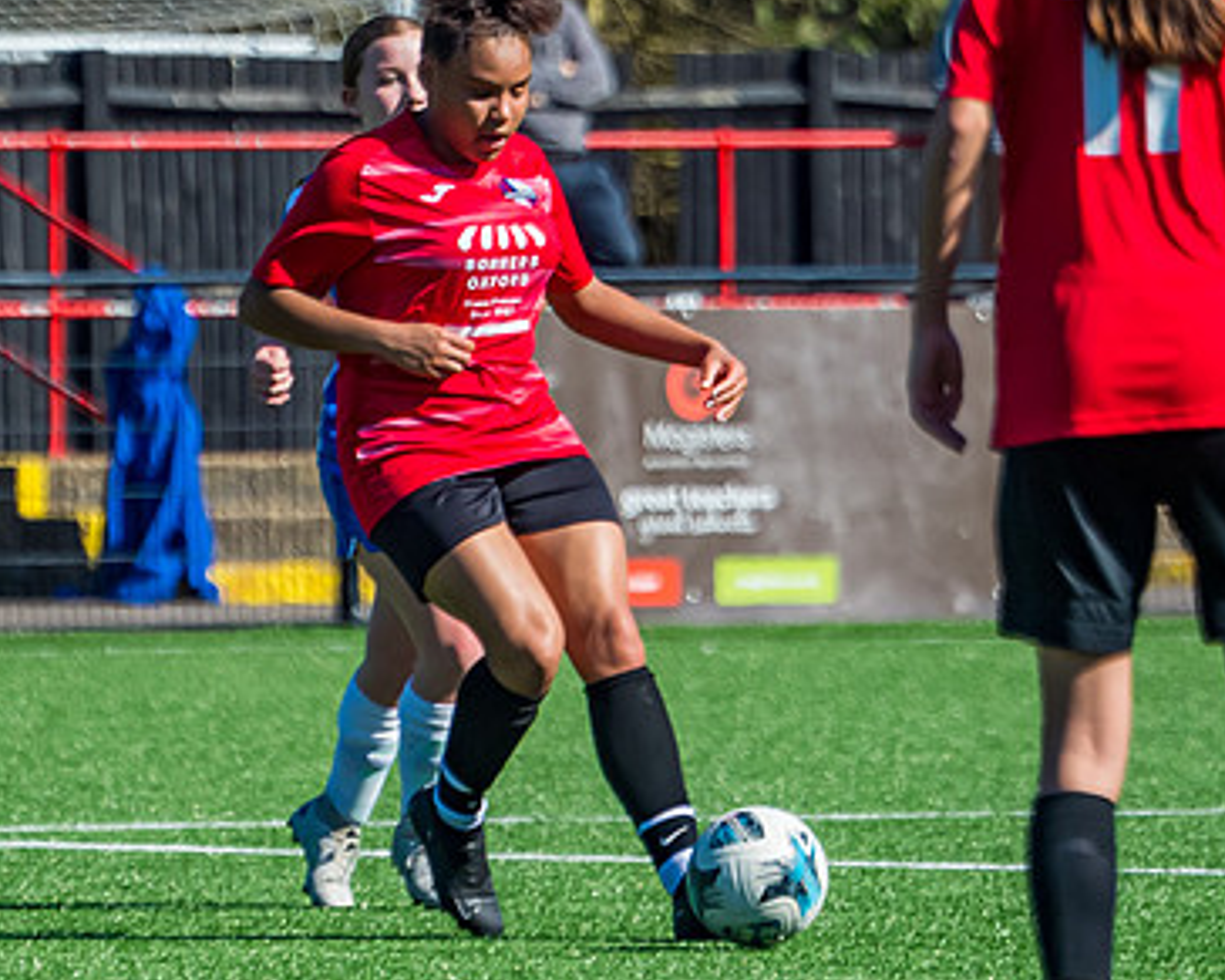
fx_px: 25336
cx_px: 455
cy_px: 697
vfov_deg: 2.2
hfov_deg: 2.8
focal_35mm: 699
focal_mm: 210
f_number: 4
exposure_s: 1/3200
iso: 400
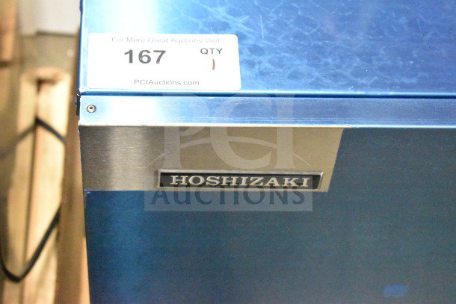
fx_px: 1045
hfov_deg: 24.6
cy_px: 152
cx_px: 228
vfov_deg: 16.6
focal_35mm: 82
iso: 25600
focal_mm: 55
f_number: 5.6
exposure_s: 1/100
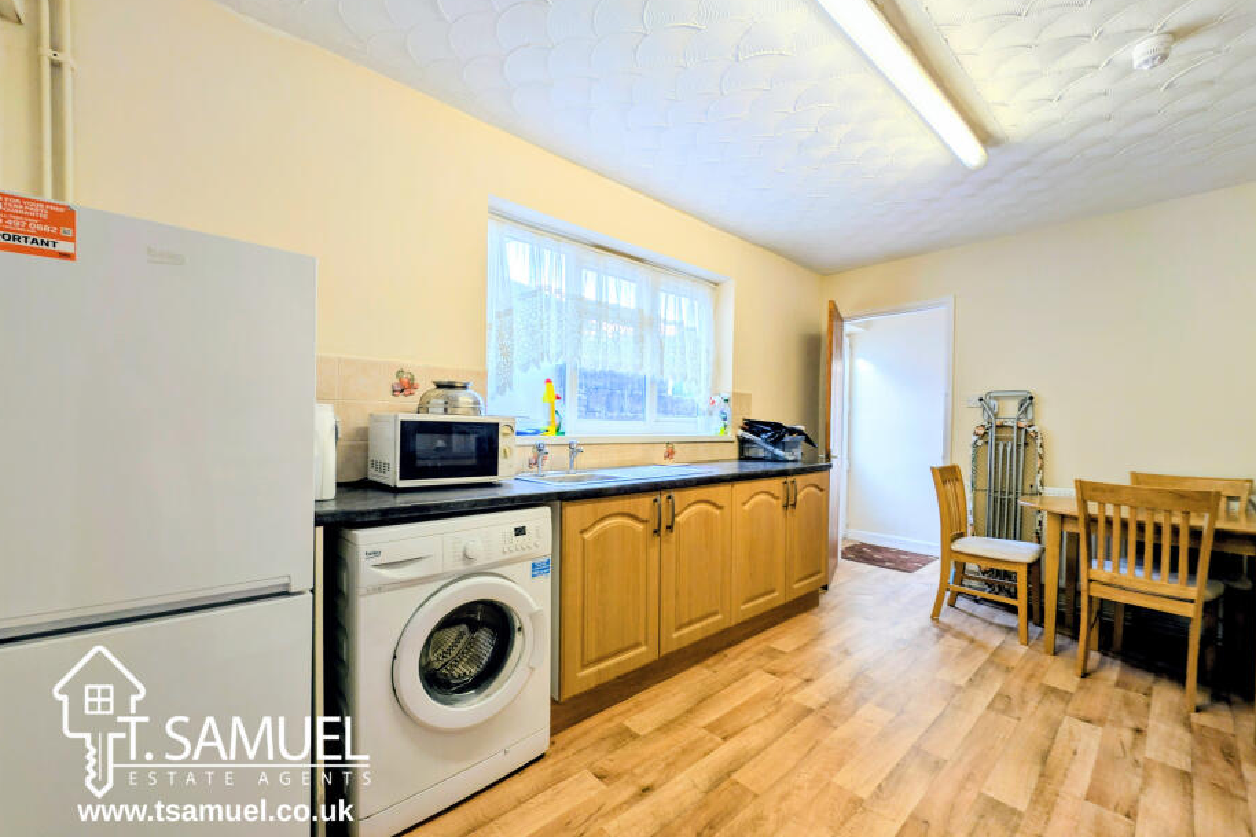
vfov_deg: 81.2
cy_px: 432
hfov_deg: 104.3
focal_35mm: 14
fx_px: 488
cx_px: 631
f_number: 1.95
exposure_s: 1/85.6
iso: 54
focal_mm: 2.23
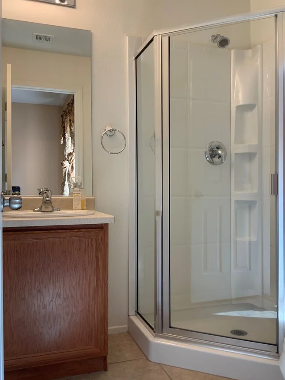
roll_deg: -0.8
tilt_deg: -2.0
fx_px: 373
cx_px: 155
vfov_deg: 54.0
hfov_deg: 41.8
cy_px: 192
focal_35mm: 34
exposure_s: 1/120
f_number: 1.8
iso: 50
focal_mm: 3
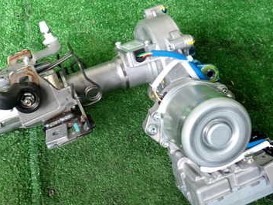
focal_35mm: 51
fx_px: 402
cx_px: 105
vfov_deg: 28.6
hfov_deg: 37.3
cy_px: 113
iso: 200
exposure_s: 1/40
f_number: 2.3
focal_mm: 5.4
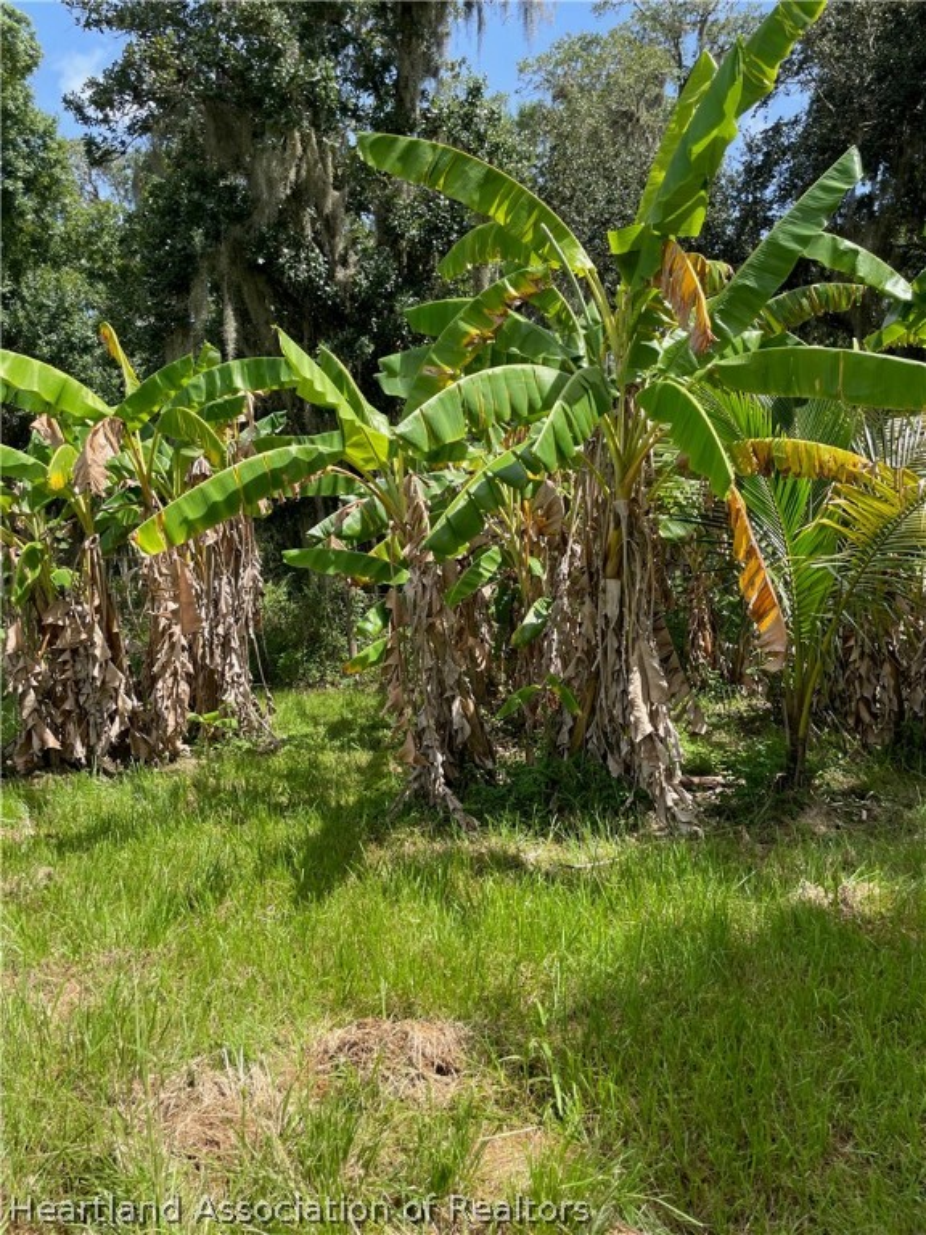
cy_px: 618
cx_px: 463
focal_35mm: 26
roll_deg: +1.9
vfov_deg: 67.3
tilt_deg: +0.3
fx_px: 927
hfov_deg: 53.1
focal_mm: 4.2
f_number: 1.6
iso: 32
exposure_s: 1/1082
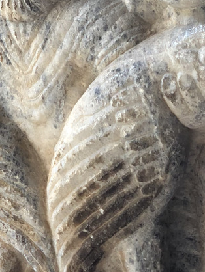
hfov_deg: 7.5
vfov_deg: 9.9
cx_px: 96
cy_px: -2
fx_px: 1570
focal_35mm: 199
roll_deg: +0.6
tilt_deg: +8.2
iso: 20
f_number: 2.4
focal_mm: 6
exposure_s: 1/60
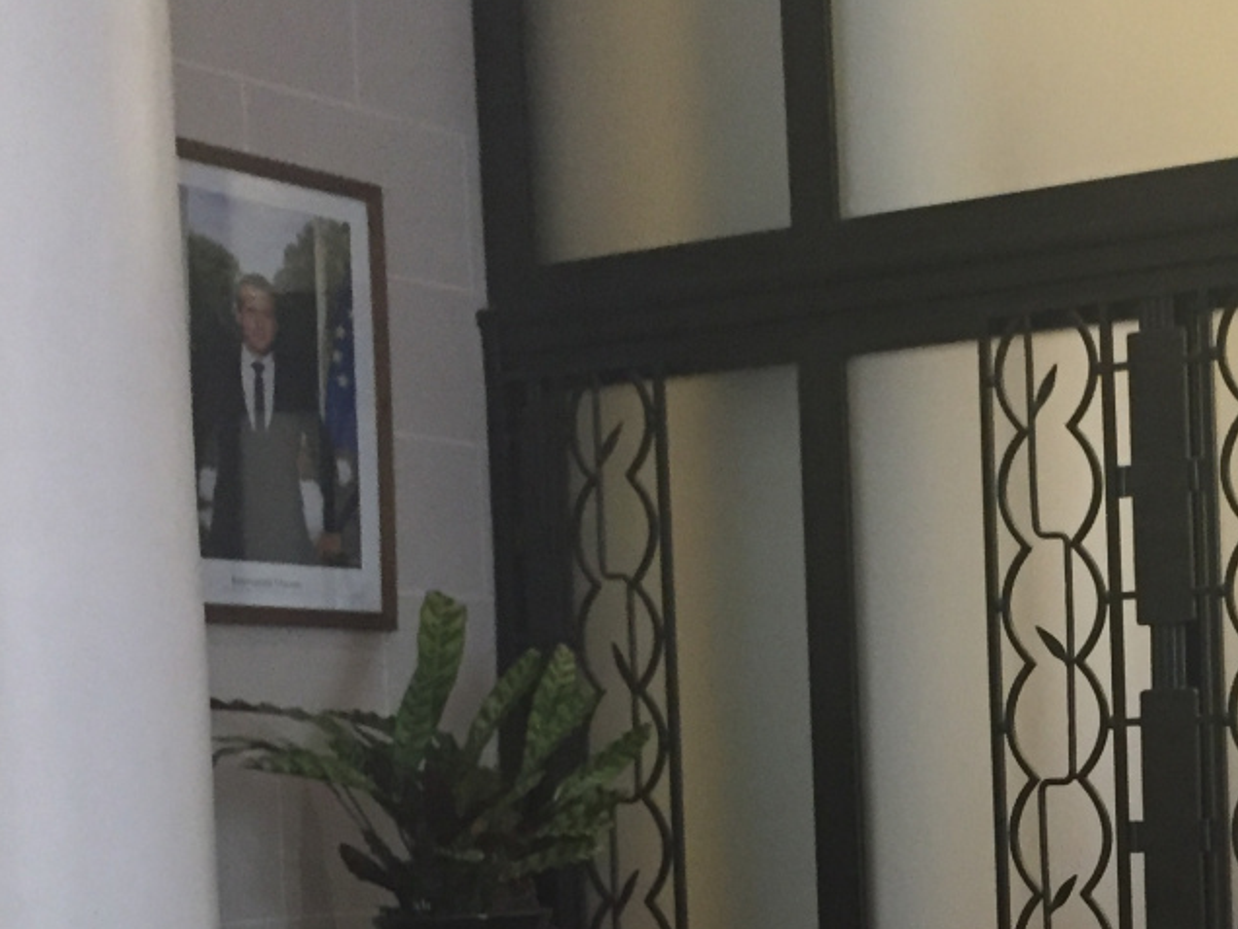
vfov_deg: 19.7
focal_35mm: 73
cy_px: 876
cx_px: 1209
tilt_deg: -0.2
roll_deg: +0.6
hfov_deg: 25.5
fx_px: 2611
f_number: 2.2
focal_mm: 4.15
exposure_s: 1/30
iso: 200
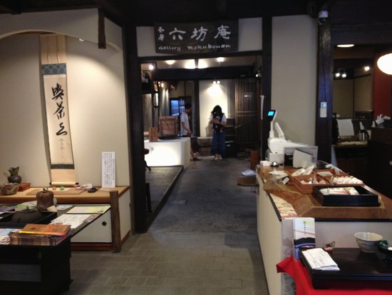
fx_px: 397
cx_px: 196
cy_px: 148
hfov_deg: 52.6
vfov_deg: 40.7
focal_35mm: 35
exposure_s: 1/20
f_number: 2.4
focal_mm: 4.28
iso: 200
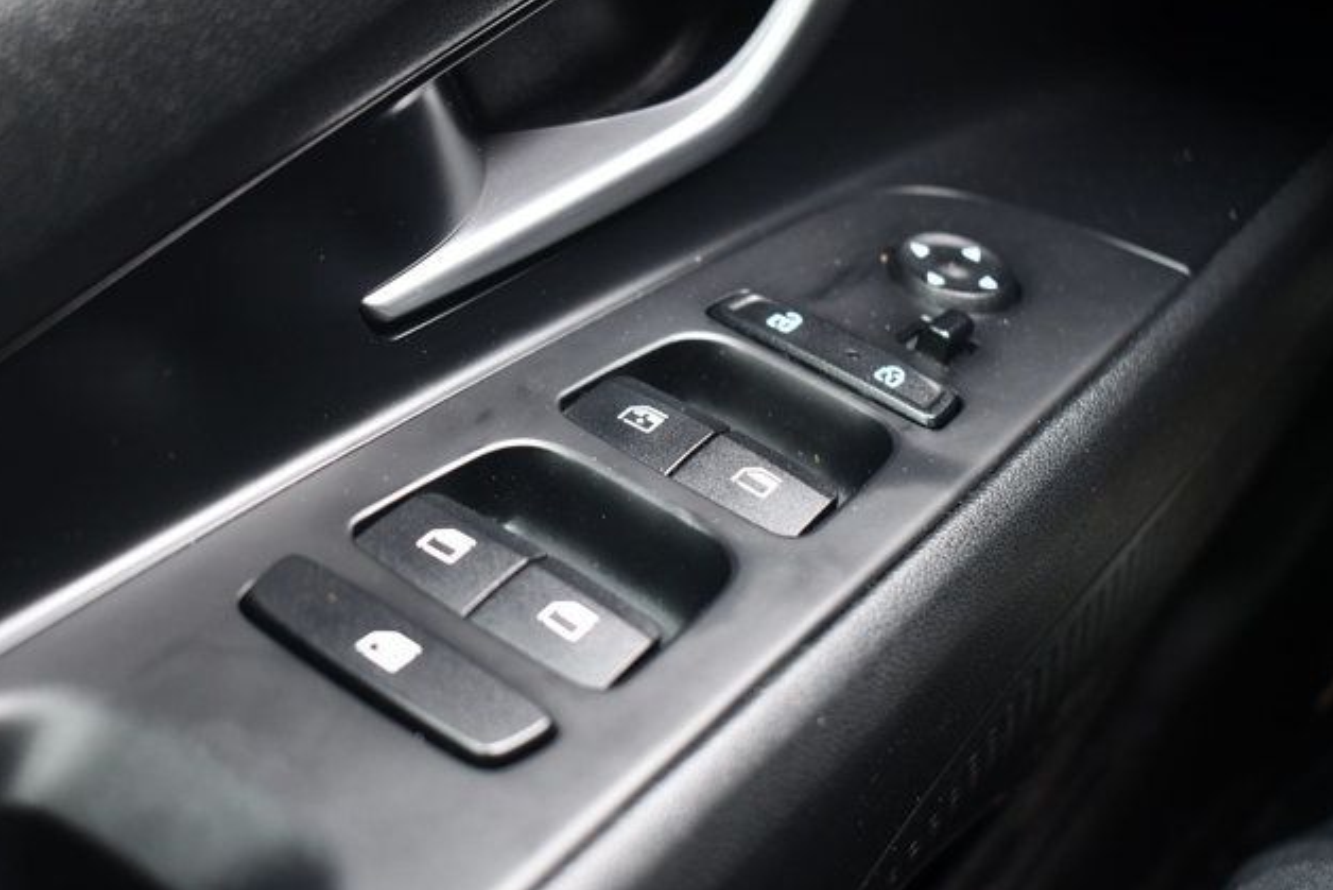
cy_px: 445
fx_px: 1963
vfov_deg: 25.5
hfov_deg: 37.5
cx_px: 664
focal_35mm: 53
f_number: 4.5
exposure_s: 1/125
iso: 1400
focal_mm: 35
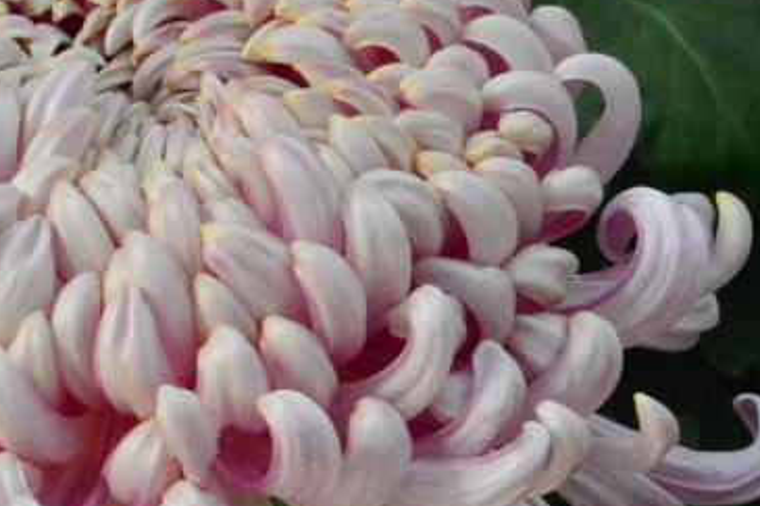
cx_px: 0
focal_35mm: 357
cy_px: 447
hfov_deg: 5.8
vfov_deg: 3.8
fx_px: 7541
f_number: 22
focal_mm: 85
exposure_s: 1/200
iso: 6400
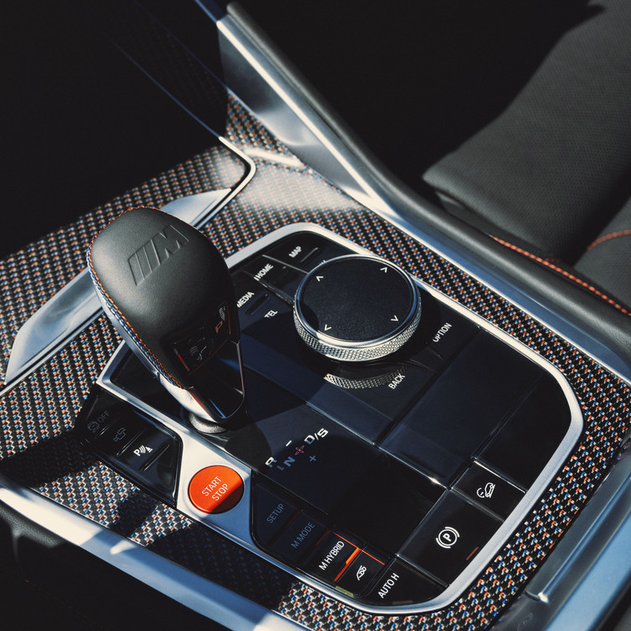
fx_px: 1196
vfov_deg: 29.5
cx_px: 301
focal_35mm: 58
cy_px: 332
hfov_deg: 29.5
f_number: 7.1
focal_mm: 43
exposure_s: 1/200
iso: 250
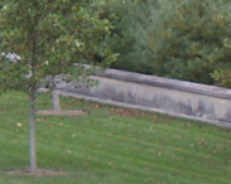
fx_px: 3353
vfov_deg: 3.1
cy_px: -181
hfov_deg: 3.9
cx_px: 52
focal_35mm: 491
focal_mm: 14.1
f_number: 3.7
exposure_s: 1/160
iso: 50
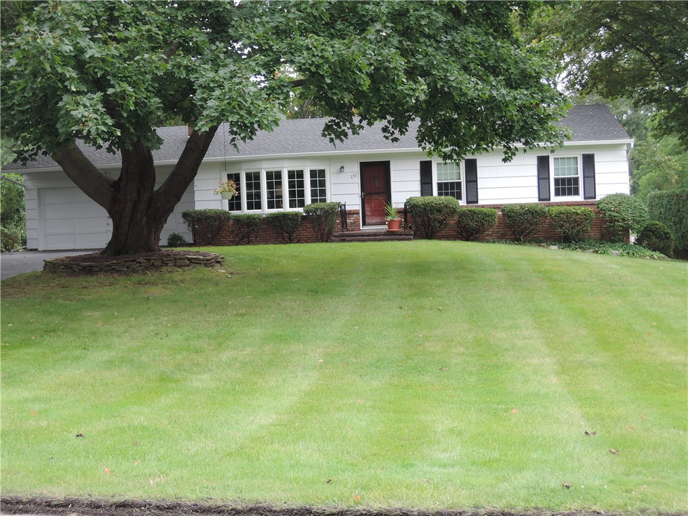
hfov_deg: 38.2
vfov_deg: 29.1
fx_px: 994
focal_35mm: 50
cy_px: 258
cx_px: 344
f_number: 4
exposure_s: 1/100
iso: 80
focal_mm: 10.7
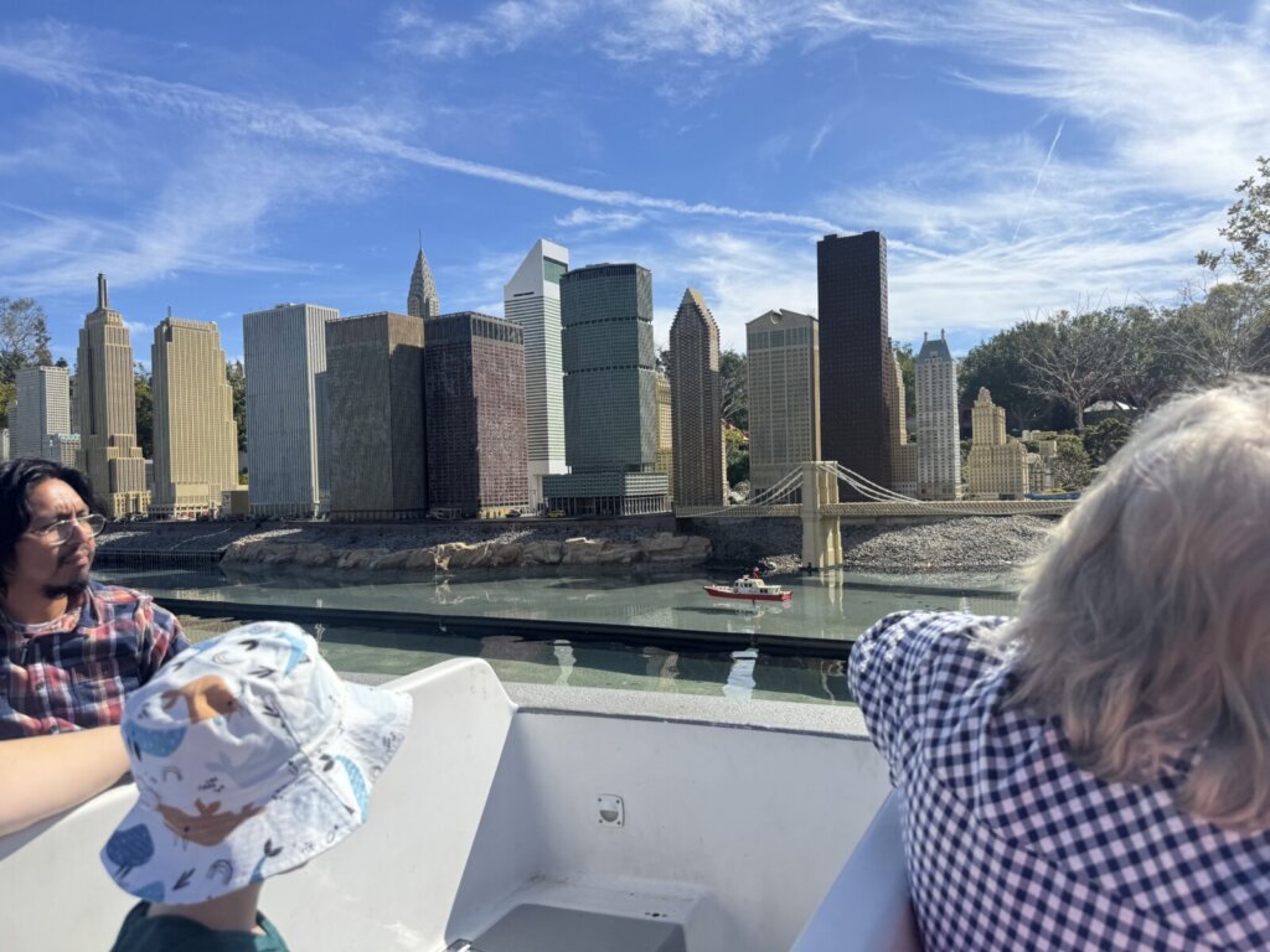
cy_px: 476
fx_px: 881
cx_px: 635
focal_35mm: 24
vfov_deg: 56.8
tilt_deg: +0.1
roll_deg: +0.6
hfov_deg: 71.6
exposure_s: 1/6410
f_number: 1.78
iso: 80
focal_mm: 6.76
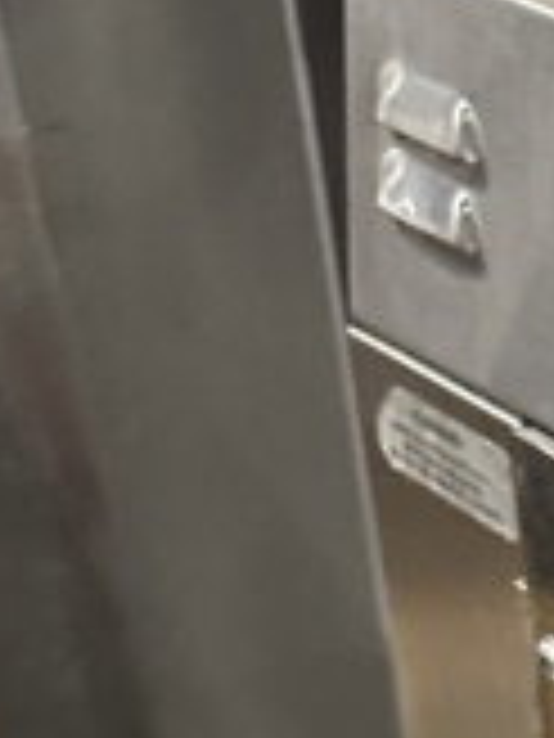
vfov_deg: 13.9
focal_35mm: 119
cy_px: 1487
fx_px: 2539
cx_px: 1252
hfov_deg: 10.9
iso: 250
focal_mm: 6.86
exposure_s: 1/60
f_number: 1.78
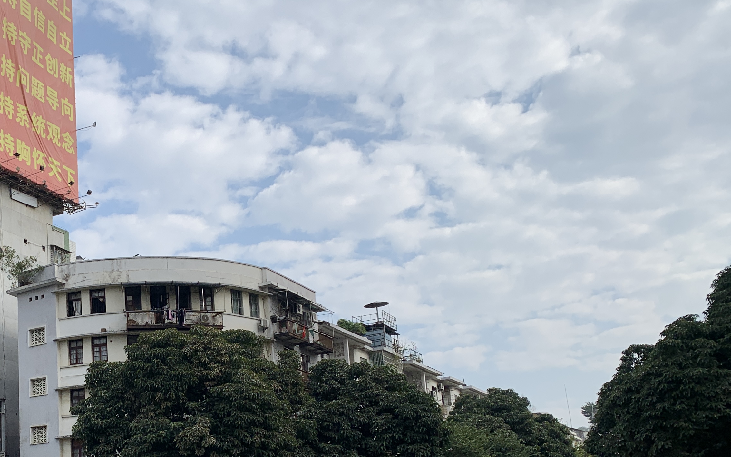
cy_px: 368
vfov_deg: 25.8
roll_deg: +2.0
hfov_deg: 38.6
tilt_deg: +12.3
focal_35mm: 49
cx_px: 93
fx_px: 976
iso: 25
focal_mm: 4.25
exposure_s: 1/2160
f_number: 1.8
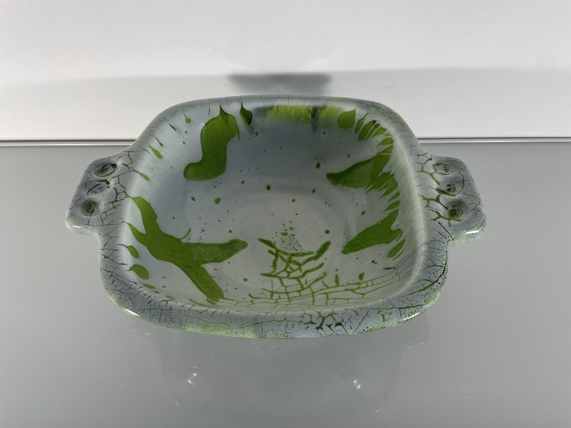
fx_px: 429
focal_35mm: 26
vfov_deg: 53.1
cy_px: 214
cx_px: 286
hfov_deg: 67.3
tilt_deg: -51.9
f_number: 1.6
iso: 32
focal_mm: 4.2
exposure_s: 1/119
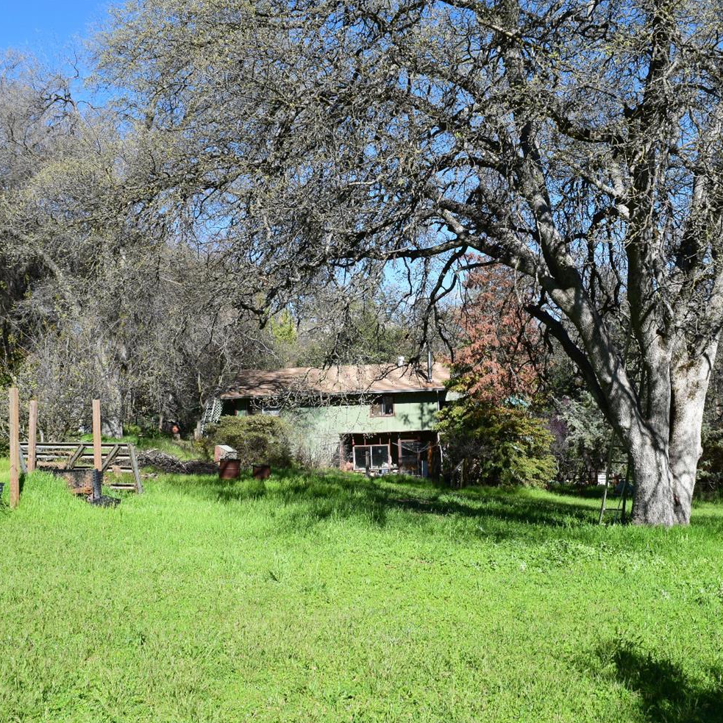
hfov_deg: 47.2
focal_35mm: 35
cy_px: 366
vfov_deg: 47.2
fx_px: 827
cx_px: 383
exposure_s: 1/400
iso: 400
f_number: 11
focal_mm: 18
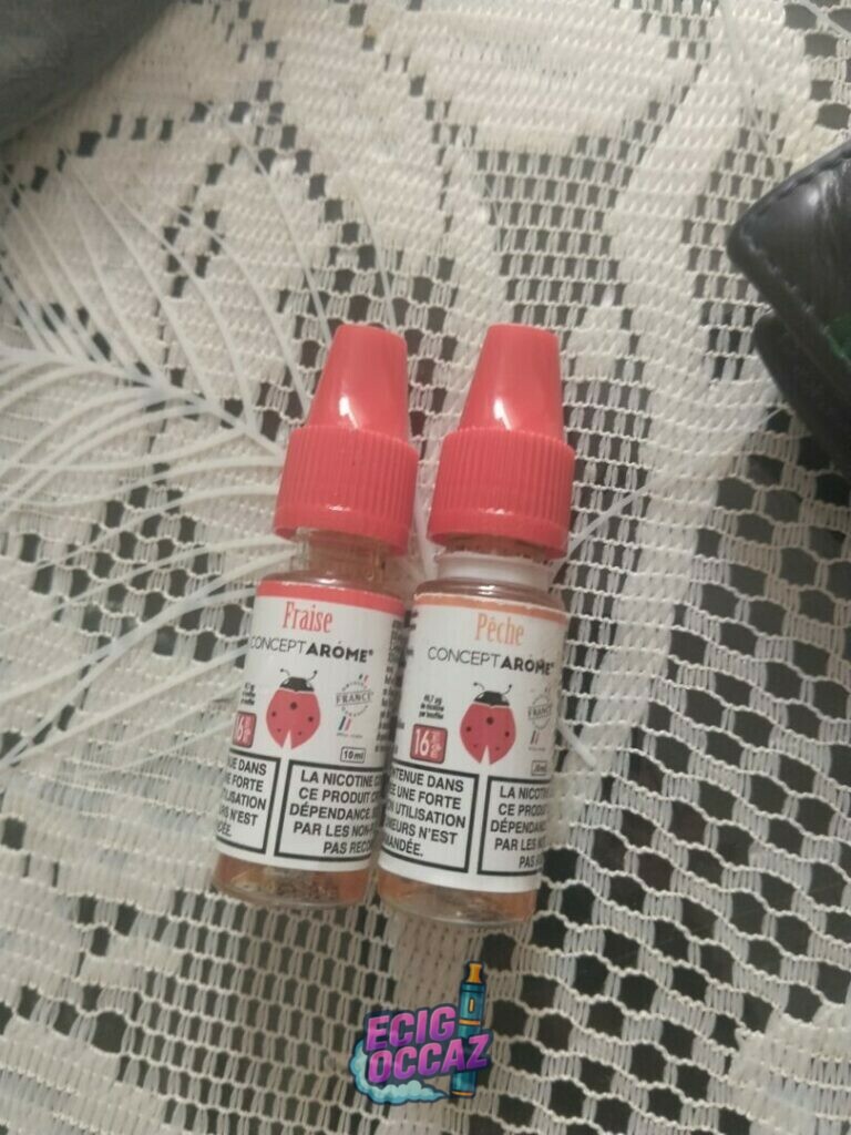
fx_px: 951
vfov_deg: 61.7
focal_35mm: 29
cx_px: 426
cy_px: 568
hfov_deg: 48.2
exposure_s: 1/25
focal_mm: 3.96
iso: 400
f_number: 1.8
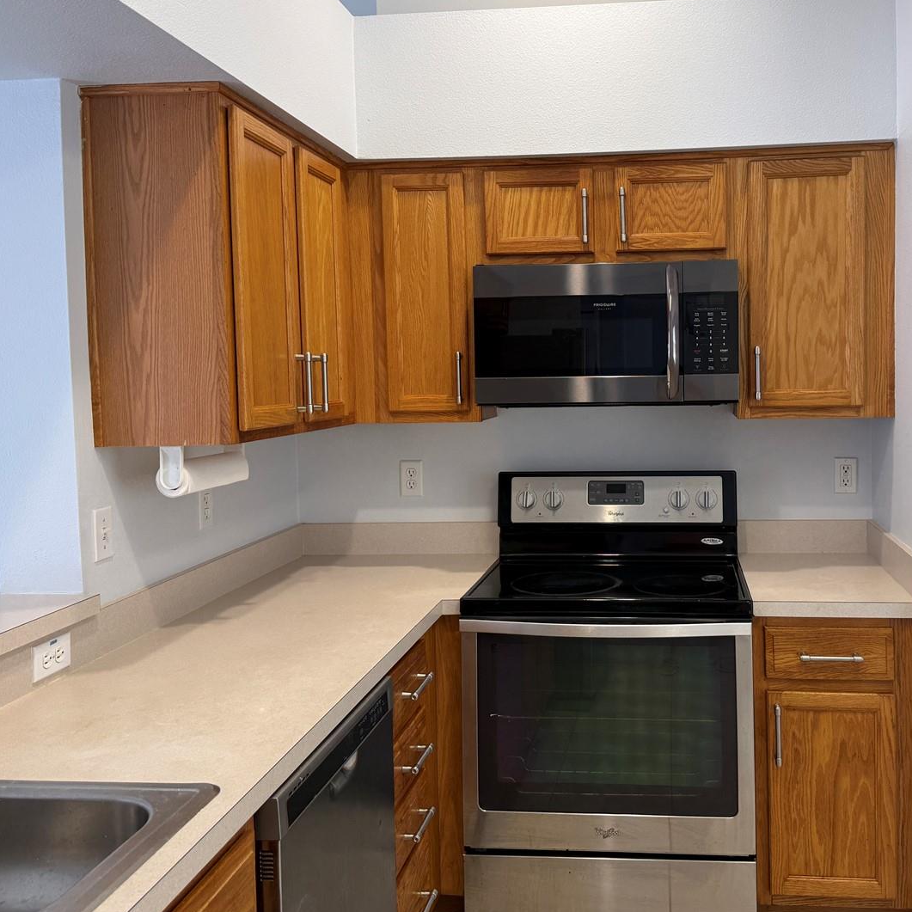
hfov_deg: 50.4
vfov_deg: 51.0
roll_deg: +1.2
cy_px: 406
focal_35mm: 32
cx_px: 590
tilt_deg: -0.7
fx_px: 954
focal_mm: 6.76
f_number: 1.78
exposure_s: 1/120
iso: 80
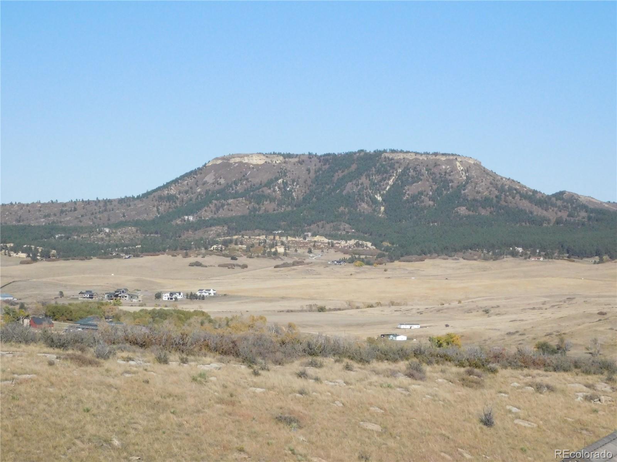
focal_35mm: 99
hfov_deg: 19.8
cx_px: 308
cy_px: 231
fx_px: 1765
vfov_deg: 14.9
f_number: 9.2
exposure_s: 1/1500
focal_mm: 17.6
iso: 800
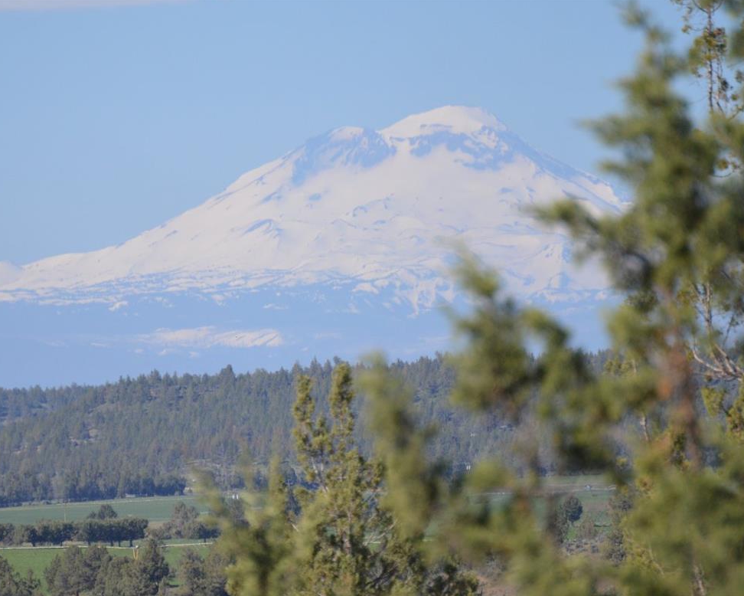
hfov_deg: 4.5
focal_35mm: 434
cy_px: 378
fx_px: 9558
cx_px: 283
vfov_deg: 3.6
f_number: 5.6
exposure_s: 1/2000
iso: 400
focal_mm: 200
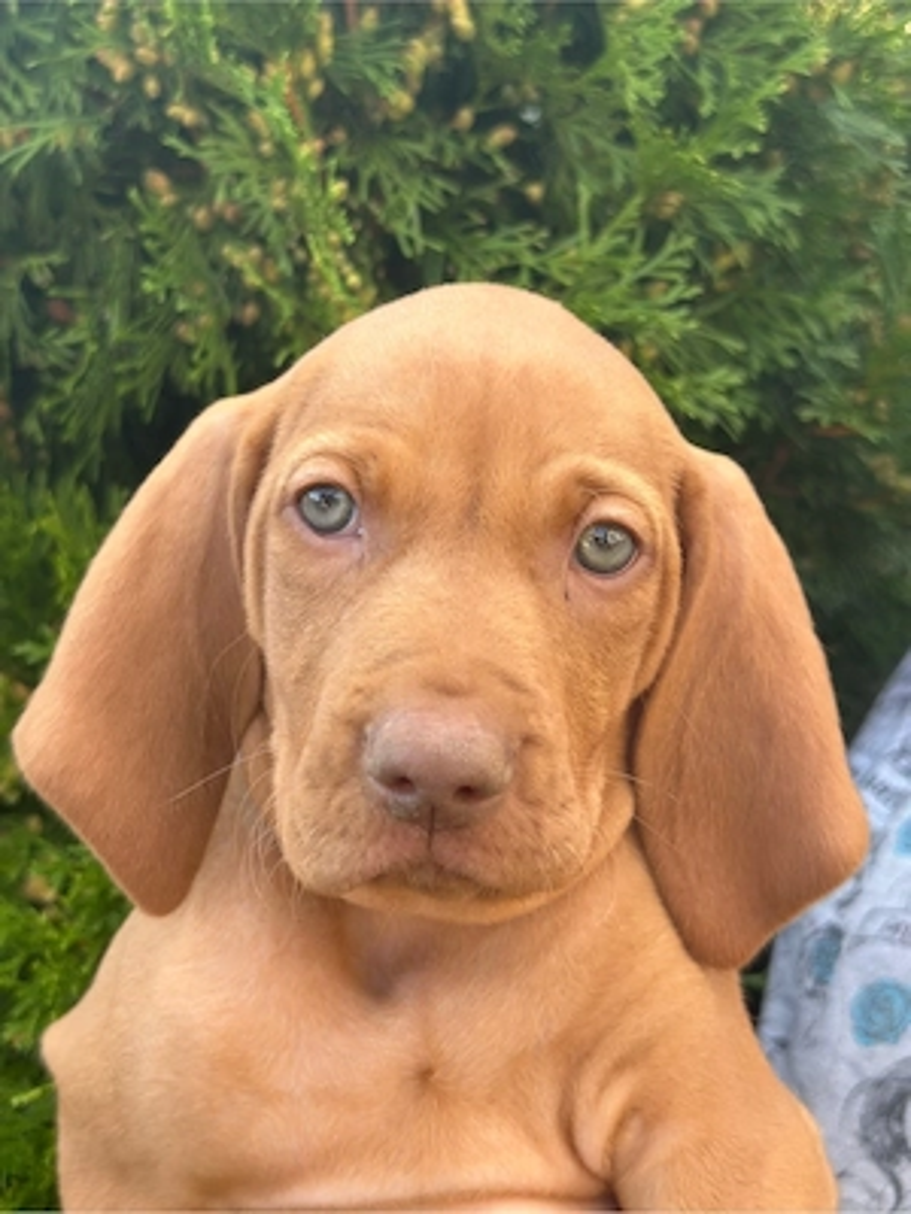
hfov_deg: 30.3
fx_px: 1684
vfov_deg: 39.7
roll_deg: +3.4
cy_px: 607
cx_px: 456
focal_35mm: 48
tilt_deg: -11.5
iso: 80
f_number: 1.78
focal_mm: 6.86
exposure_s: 1/254
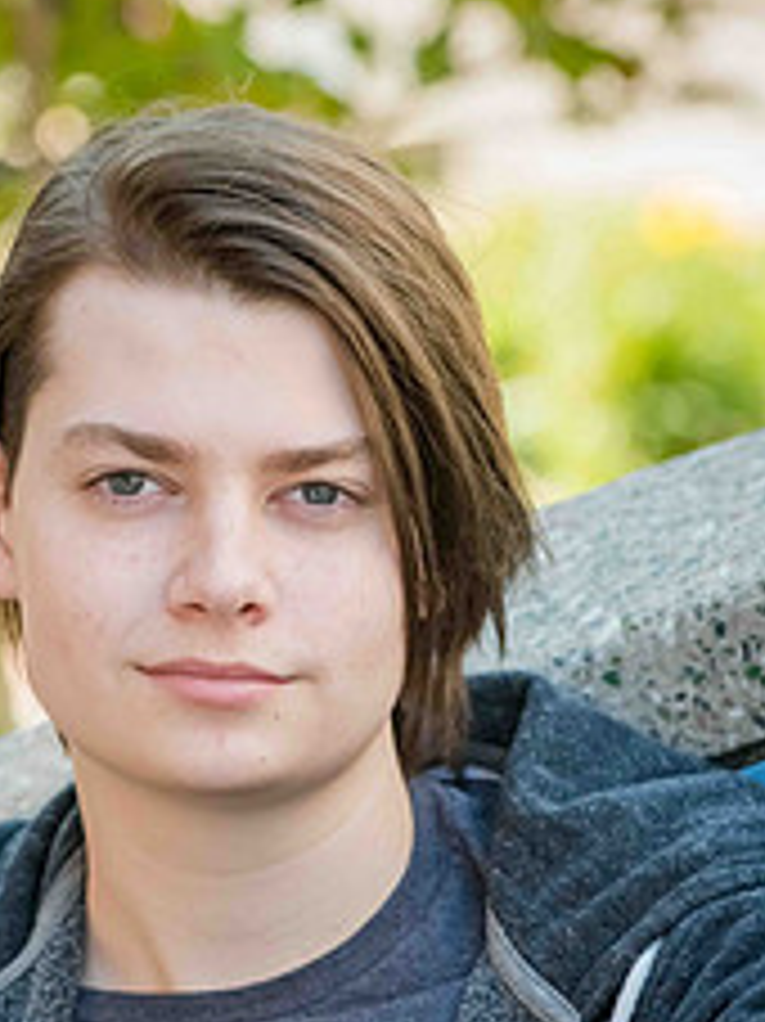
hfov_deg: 7.8
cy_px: 725
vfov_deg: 10.3
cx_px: 292
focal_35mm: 191
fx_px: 5633
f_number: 5
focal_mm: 100
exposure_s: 1/1000
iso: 1250
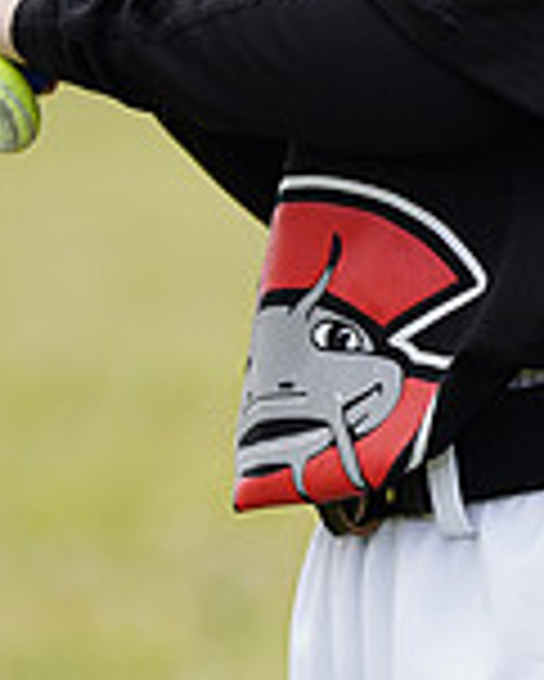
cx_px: 573
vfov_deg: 2.8
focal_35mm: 678
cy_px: -306
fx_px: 13631
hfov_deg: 2.3
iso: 100
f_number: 5.6
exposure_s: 1/250
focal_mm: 188
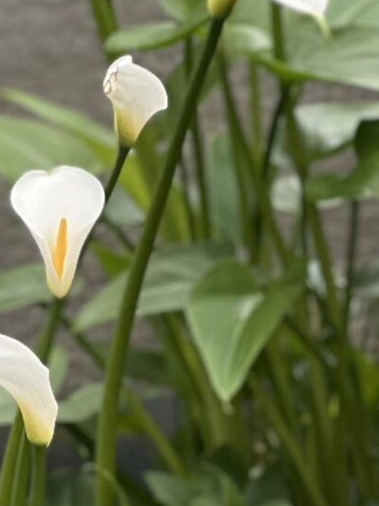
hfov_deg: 4.1
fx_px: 5318
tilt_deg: -20.7
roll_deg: +13.4
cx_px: -190
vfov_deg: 5.4
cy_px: 815
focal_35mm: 364
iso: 64
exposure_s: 1/121
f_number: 2.8
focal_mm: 9
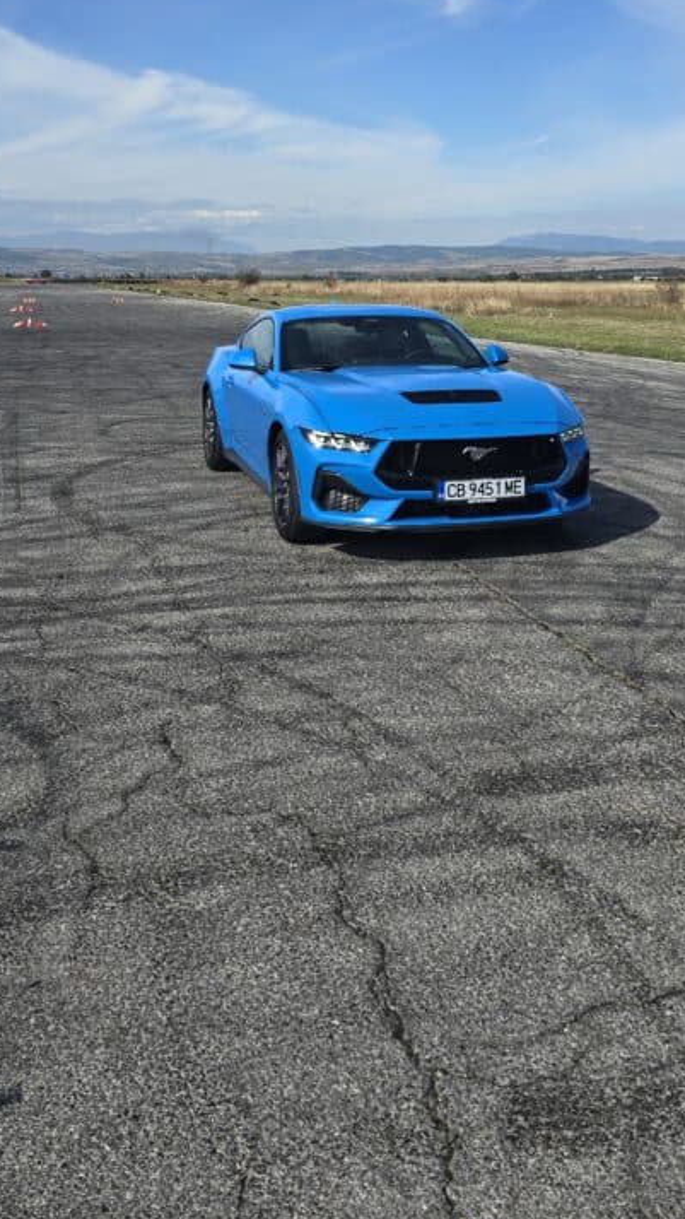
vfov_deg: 53.6
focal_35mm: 36
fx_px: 1163
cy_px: 361
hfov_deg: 32.8
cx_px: 398
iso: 12
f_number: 1.7
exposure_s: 1/1076
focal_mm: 6.3
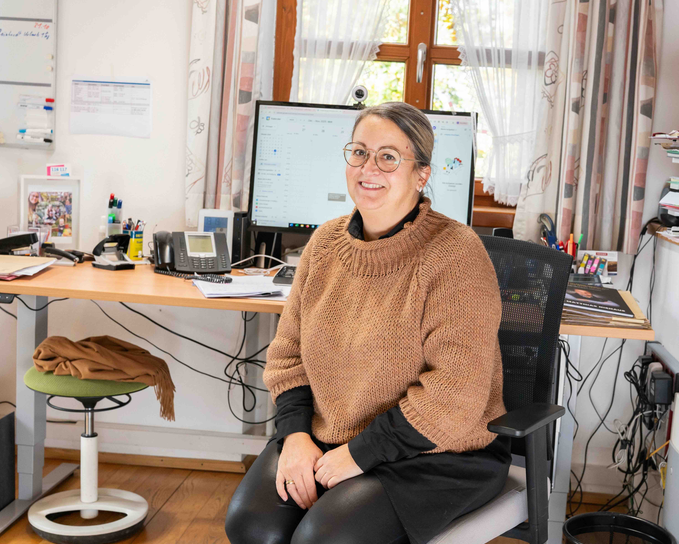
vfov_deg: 32.4
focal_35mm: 47
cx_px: 385
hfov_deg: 39.8
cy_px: 274
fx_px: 936
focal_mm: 40.5
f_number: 6.3
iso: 1250
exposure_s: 1/160
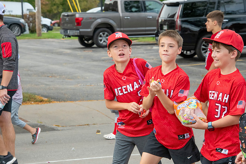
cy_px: 82
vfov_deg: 9.2
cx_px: 123
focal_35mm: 150
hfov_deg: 13.7
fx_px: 1025
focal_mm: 150
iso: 3200
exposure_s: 1/320
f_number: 11
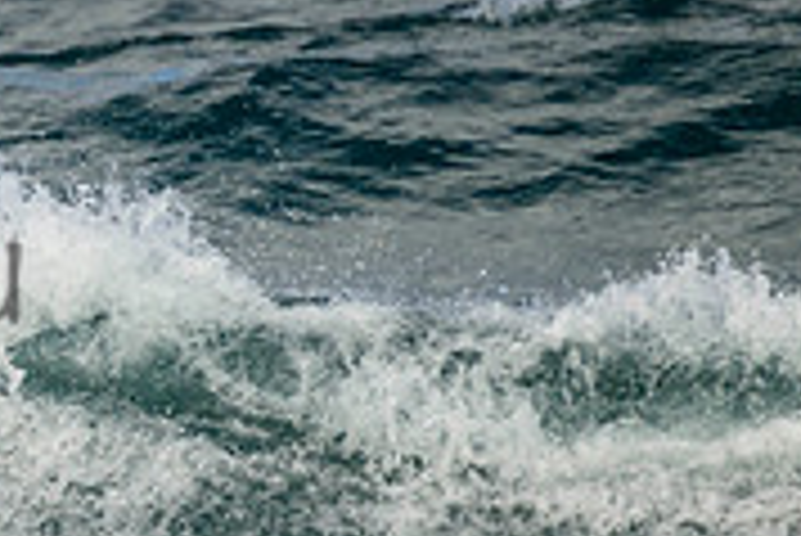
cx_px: -454
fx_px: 57918
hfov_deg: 0.8
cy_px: 218
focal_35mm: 2601
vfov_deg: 0.5
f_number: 11
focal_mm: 800
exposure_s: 1/1600
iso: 800
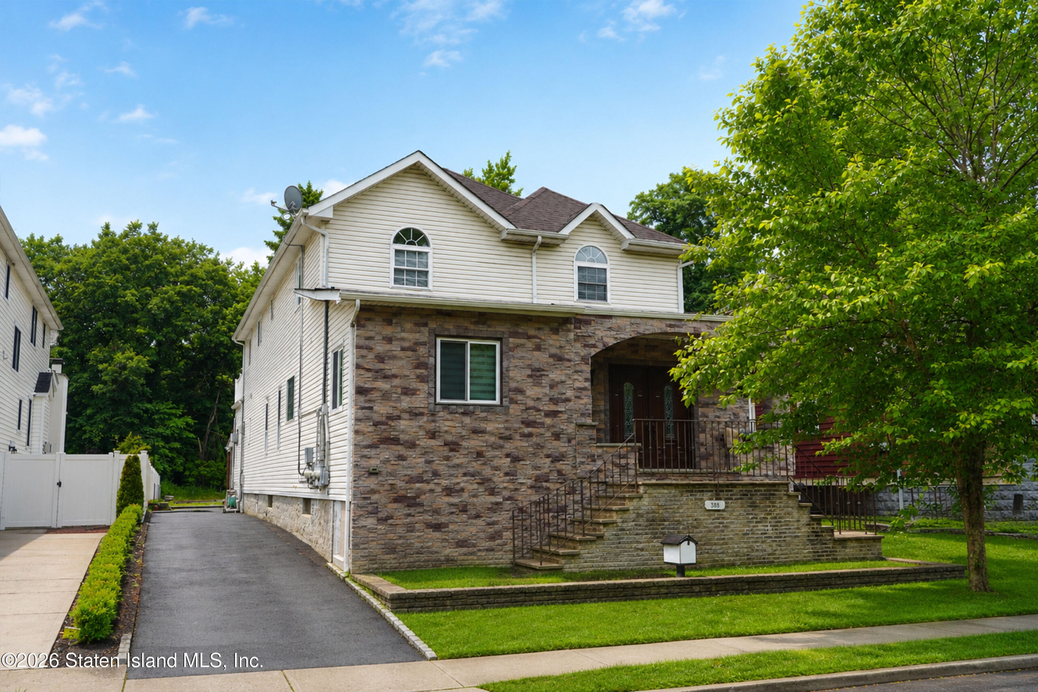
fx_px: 894
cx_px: 519
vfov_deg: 42.3
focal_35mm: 31
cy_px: 346
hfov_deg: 60.3
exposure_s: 1/125
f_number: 8
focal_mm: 31
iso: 100
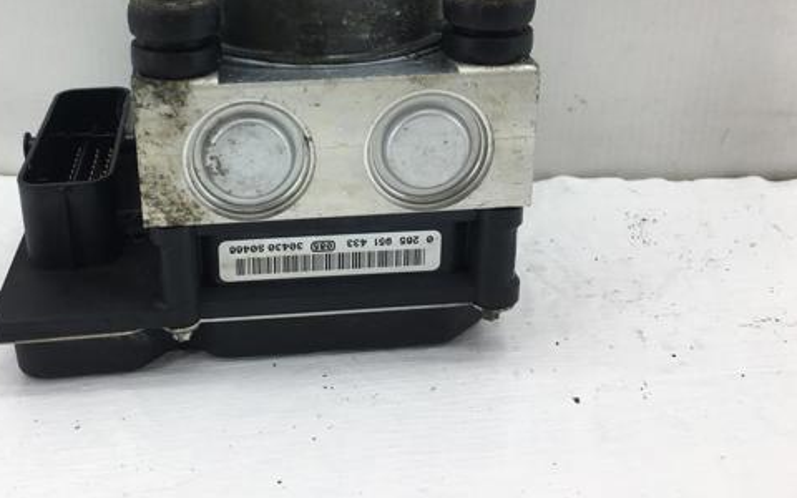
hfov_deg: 47.7
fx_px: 891
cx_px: 296
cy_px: 101
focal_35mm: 41
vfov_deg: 30.5
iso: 25
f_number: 2.2
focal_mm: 4.15
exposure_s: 1/159
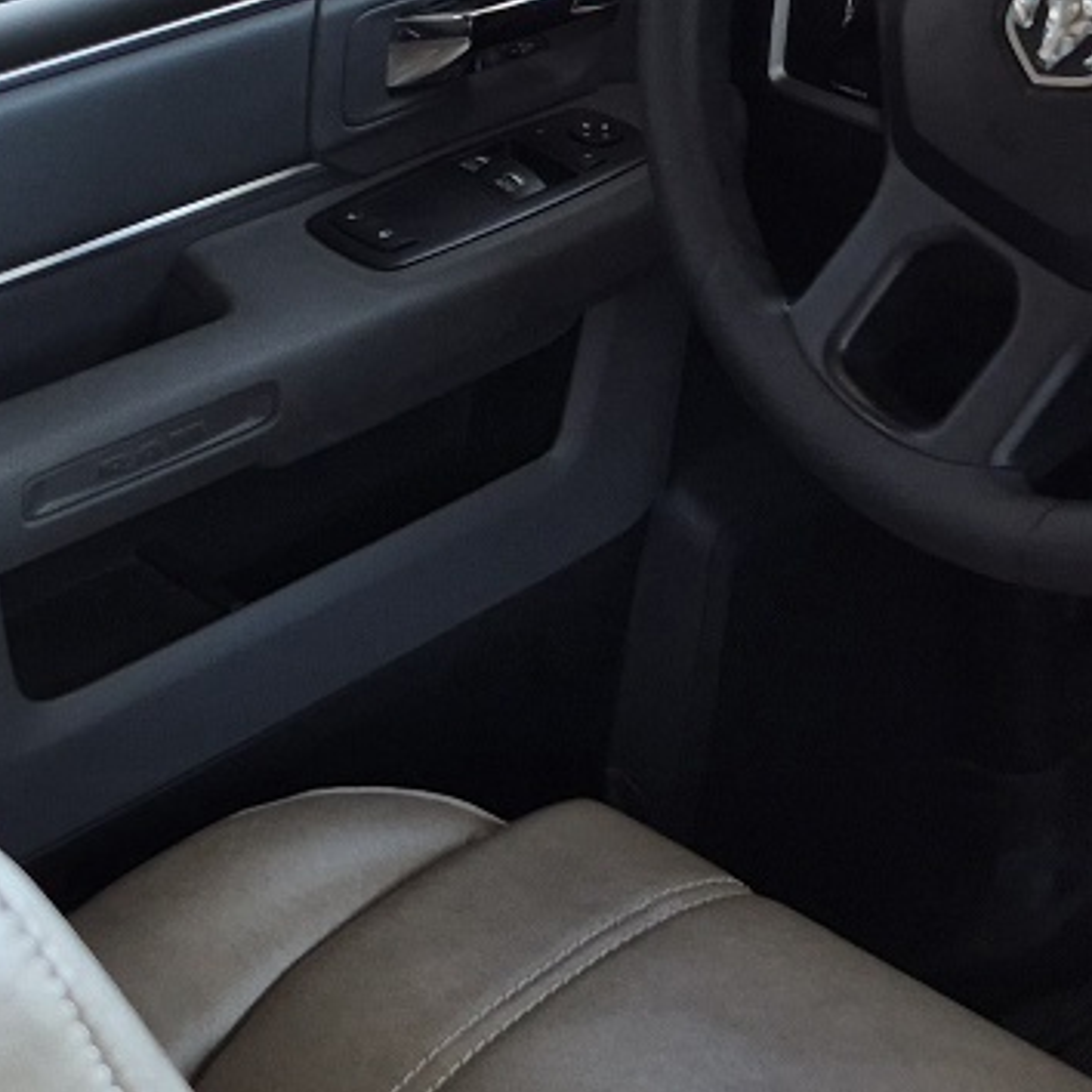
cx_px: 500
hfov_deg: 18.9
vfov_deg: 17.9
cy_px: -241
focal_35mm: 92
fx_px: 3284
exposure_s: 1/182
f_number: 1.8
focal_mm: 5.4
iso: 80
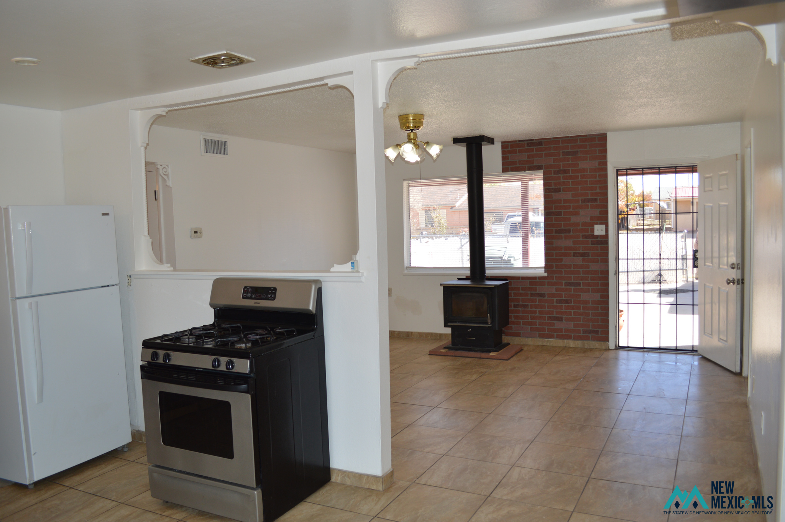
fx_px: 588
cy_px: 261
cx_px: 392
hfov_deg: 67.4
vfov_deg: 47.9
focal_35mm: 27
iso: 140
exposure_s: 1/125
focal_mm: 18
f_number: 4
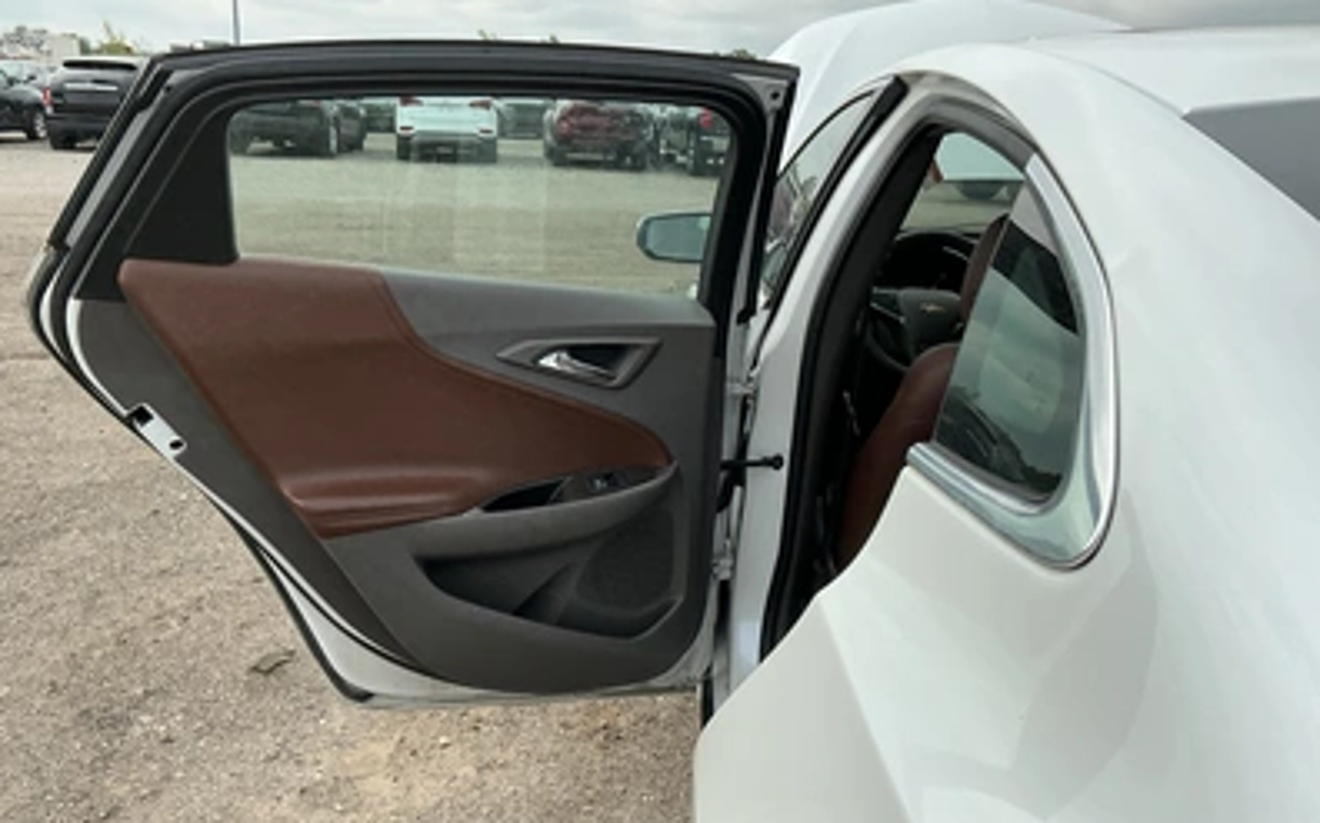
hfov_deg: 62.9
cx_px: 657
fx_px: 1079
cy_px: 407
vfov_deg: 41.8
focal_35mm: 30
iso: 25
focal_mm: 3
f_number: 1.8
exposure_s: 1/1377
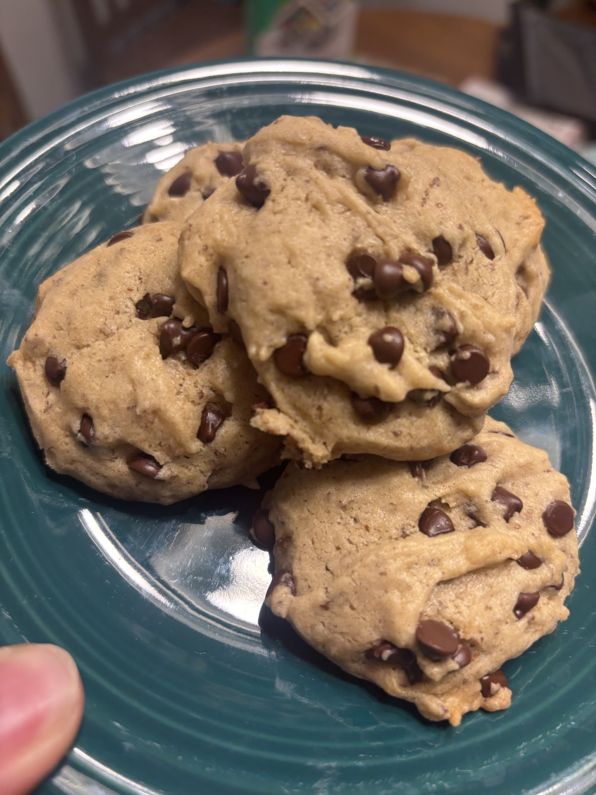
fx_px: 597
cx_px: 298
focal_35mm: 26
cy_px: 398
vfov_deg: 67.3
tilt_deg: -60.1
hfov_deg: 53.1
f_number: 1.6
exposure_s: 1/120
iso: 100
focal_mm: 5.96
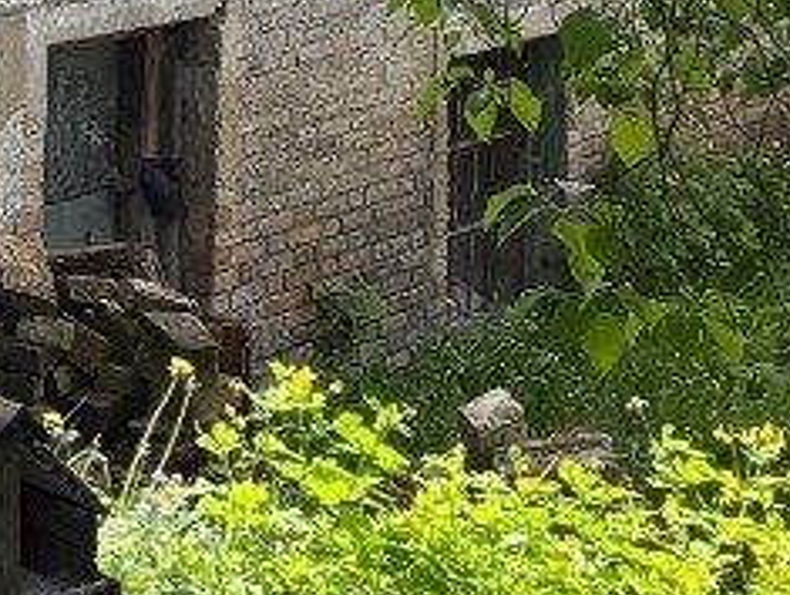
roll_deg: -0.3
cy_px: -595
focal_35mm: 159
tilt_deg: -0.2
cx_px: -864
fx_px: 3634
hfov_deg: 11.1
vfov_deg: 8.8
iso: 50
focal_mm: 5.96
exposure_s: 1/1263
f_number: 1.6
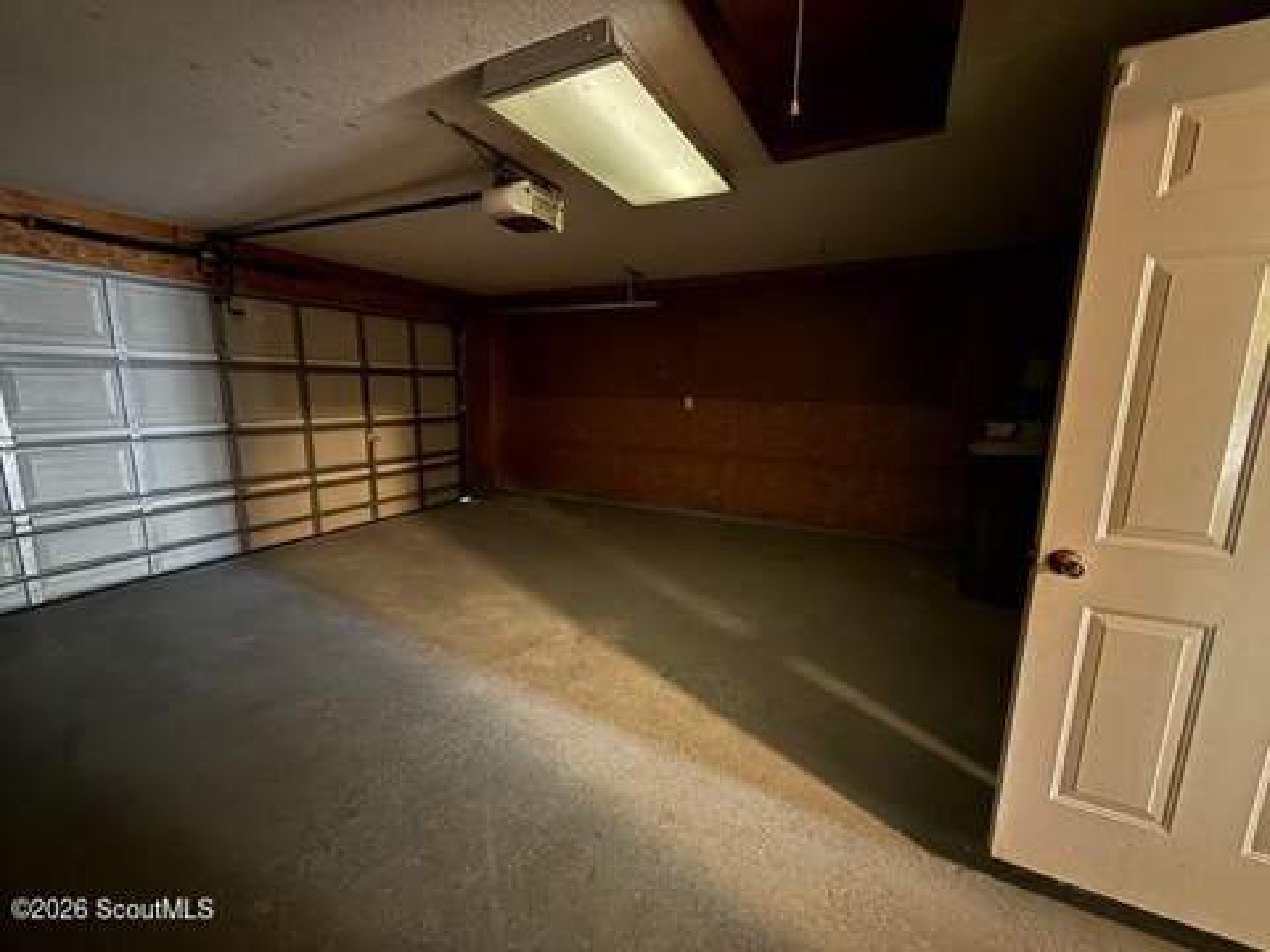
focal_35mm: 14
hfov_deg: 102.1
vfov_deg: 85.7
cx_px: 635
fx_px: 514
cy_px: 476
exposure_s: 1/7
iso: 1250
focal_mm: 2.22
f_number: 2.2
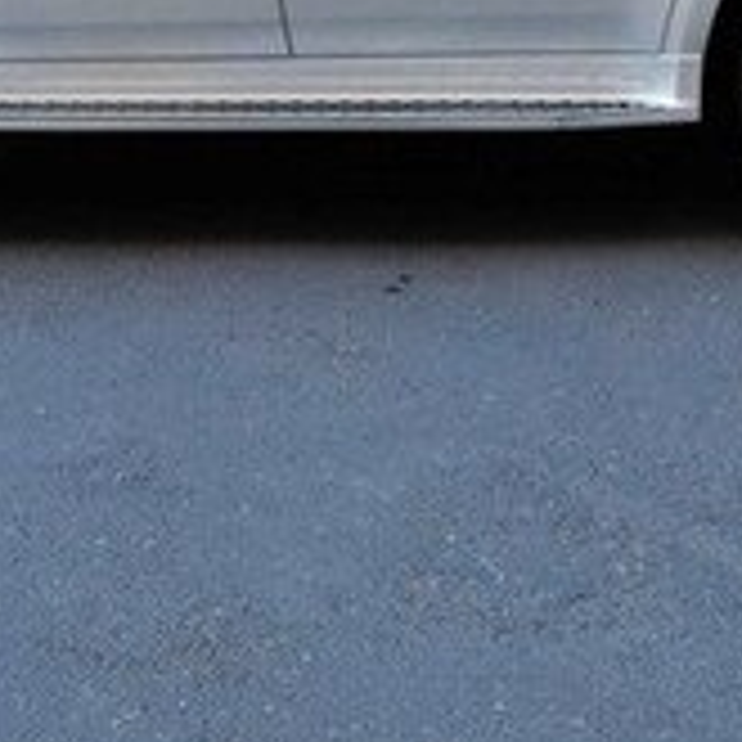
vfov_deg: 17.7
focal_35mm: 92
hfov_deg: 18.9
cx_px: 378
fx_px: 2231
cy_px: -216
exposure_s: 1/160
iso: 800
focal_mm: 18
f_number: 6.3
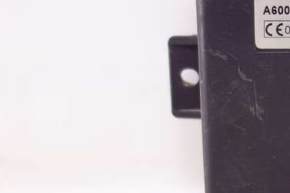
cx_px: 291
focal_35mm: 58
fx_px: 467
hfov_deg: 31.8
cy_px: 90
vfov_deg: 23.4
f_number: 1.8
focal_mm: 10.4
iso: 125
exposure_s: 1/100
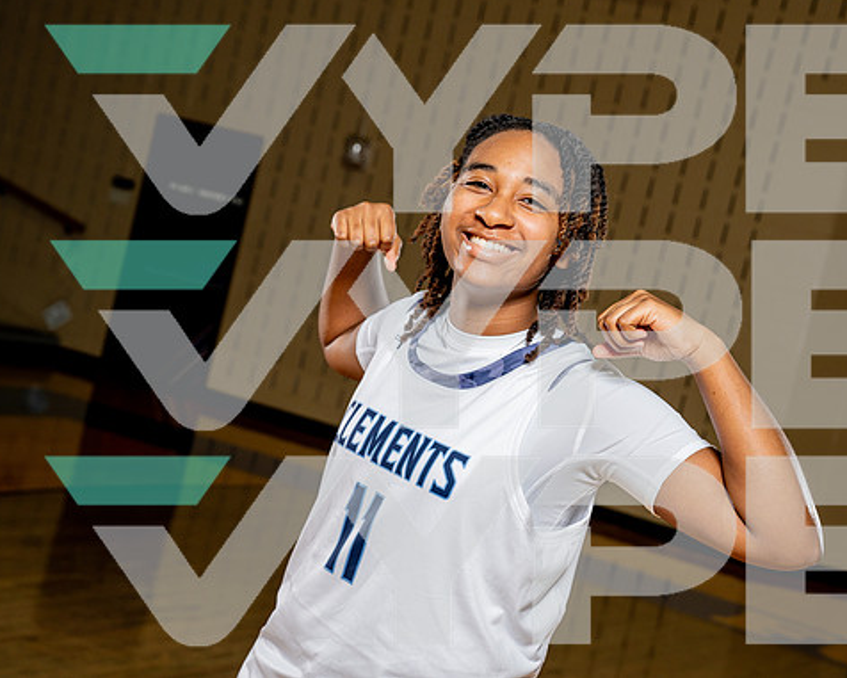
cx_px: 504
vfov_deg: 21.3
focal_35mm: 72
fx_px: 1805
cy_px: 335
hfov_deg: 26.4
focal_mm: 63
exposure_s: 1/250
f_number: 6.3
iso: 400
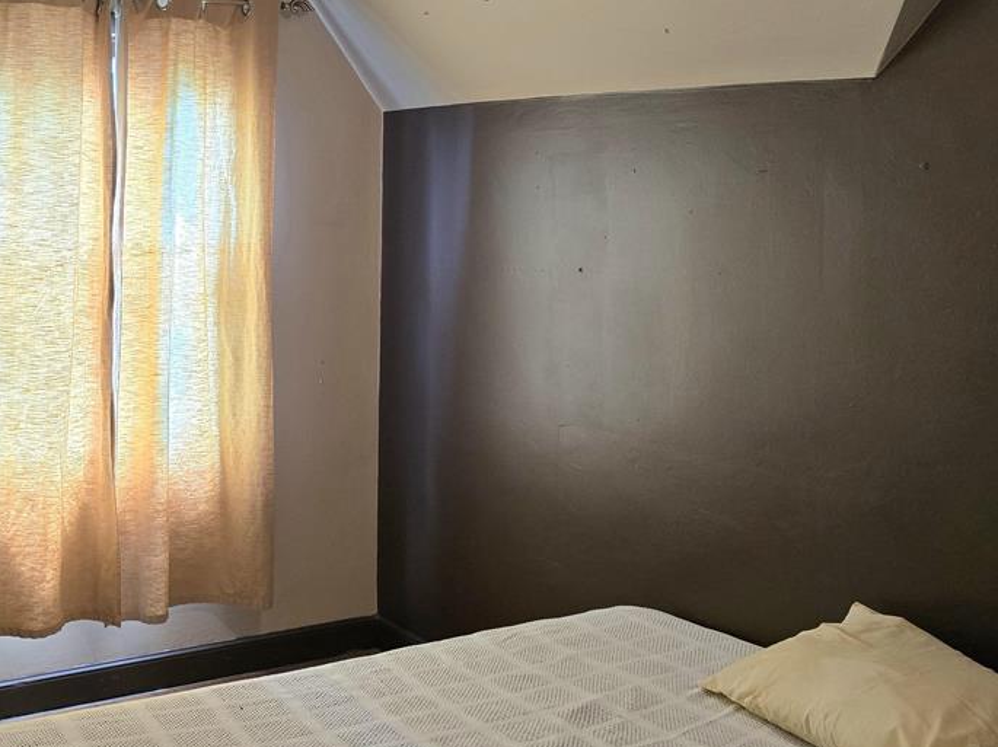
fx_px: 1239
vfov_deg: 33.3
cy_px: 255
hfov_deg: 42.3
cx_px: 232
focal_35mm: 43
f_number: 1.7
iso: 320
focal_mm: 6.3
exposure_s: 1/120
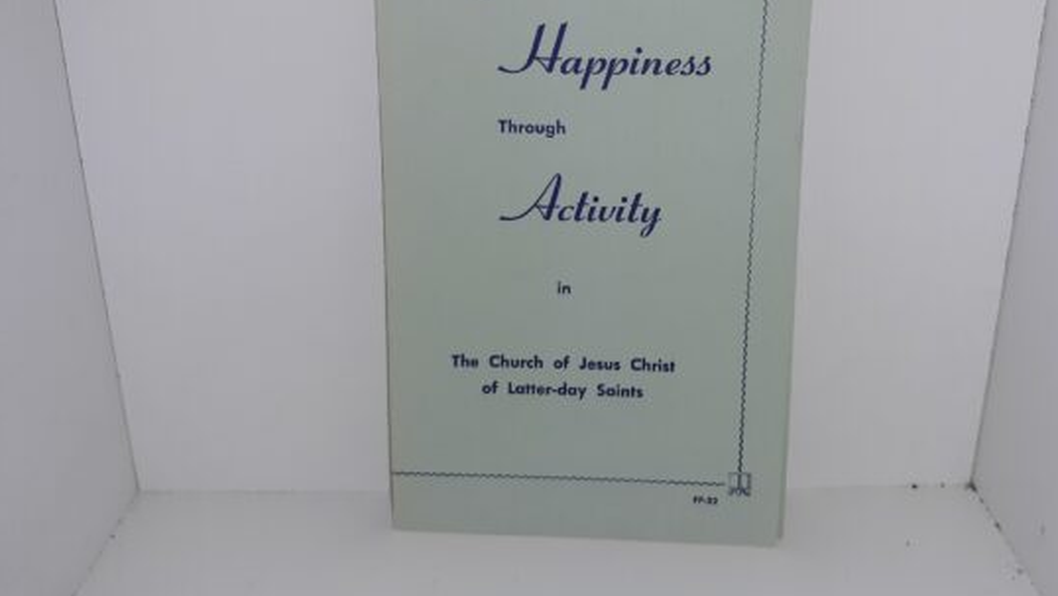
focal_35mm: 34
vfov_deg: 34.2
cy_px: 175
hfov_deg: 57.9
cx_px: 582
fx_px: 954
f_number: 1.7
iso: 40
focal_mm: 3.7
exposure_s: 1/353
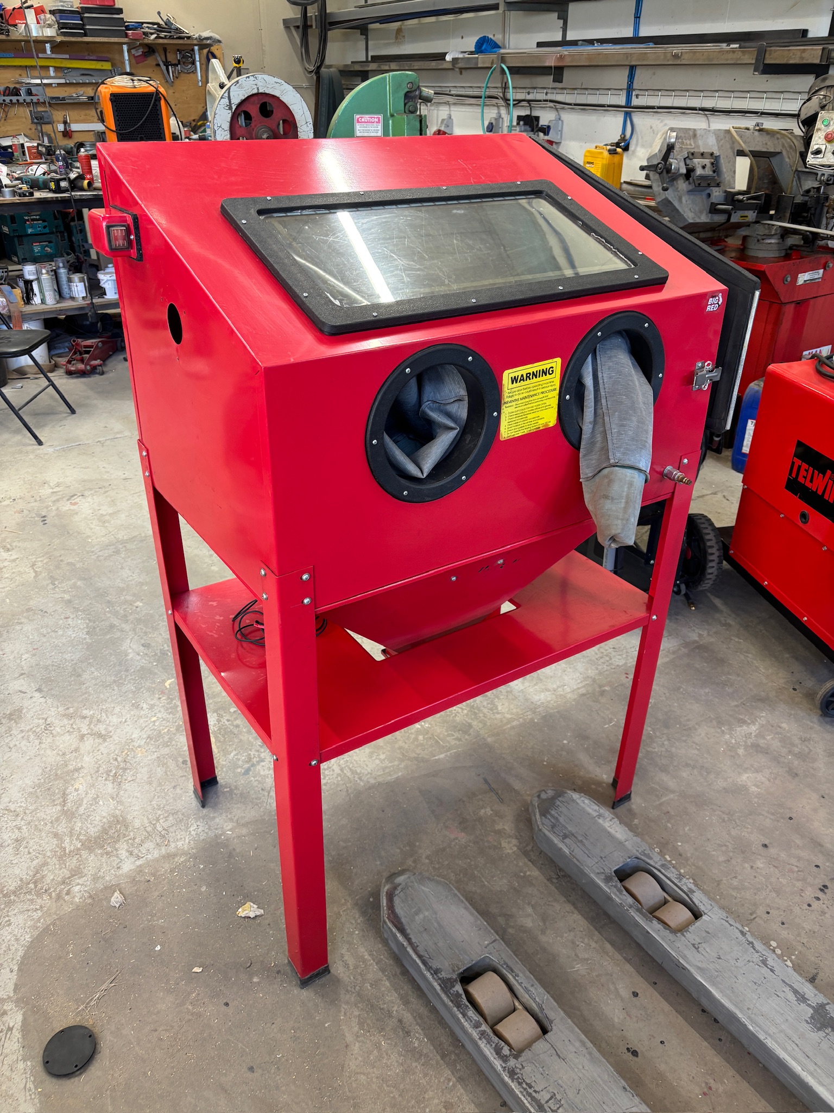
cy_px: 556
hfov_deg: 53.1
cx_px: 417
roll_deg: -0.8
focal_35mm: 26
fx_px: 835
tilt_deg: -27.8
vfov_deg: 67.3
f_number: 1.6
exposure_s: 1/50
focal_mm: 5.96
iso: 125
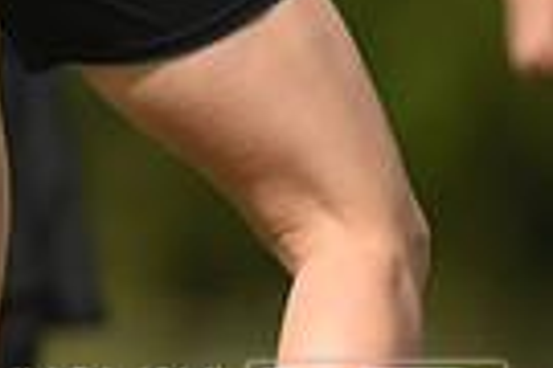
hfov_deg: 1.2
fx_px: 26327
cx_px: -631
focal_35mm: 1714
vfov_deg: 0.8
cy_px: -221
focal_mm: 400
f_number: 2.8
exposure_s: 1/4000
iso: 160
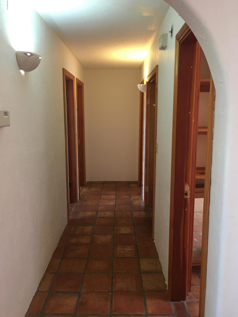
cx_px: 119
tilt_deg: -8.4
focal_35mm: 29
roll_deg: -0.3
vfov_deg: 61.7
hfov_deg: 48.2
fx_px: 266
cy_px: 158
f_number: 2.2
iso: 80
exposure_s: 1/15
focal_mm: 4.15
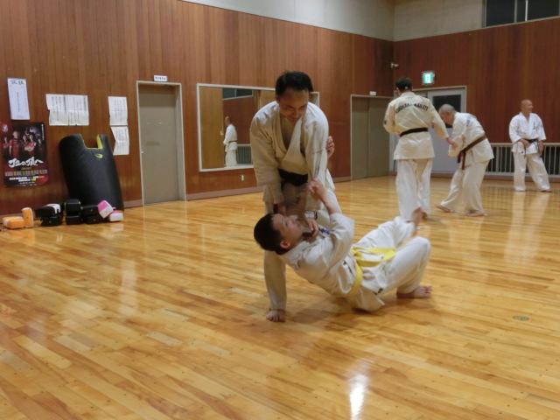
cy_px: 210
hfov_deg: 52.6
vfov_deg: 40.7
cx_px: 280
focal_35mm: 35
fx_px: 566
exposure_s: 1/125
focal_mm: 6.1
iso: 500
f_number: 4
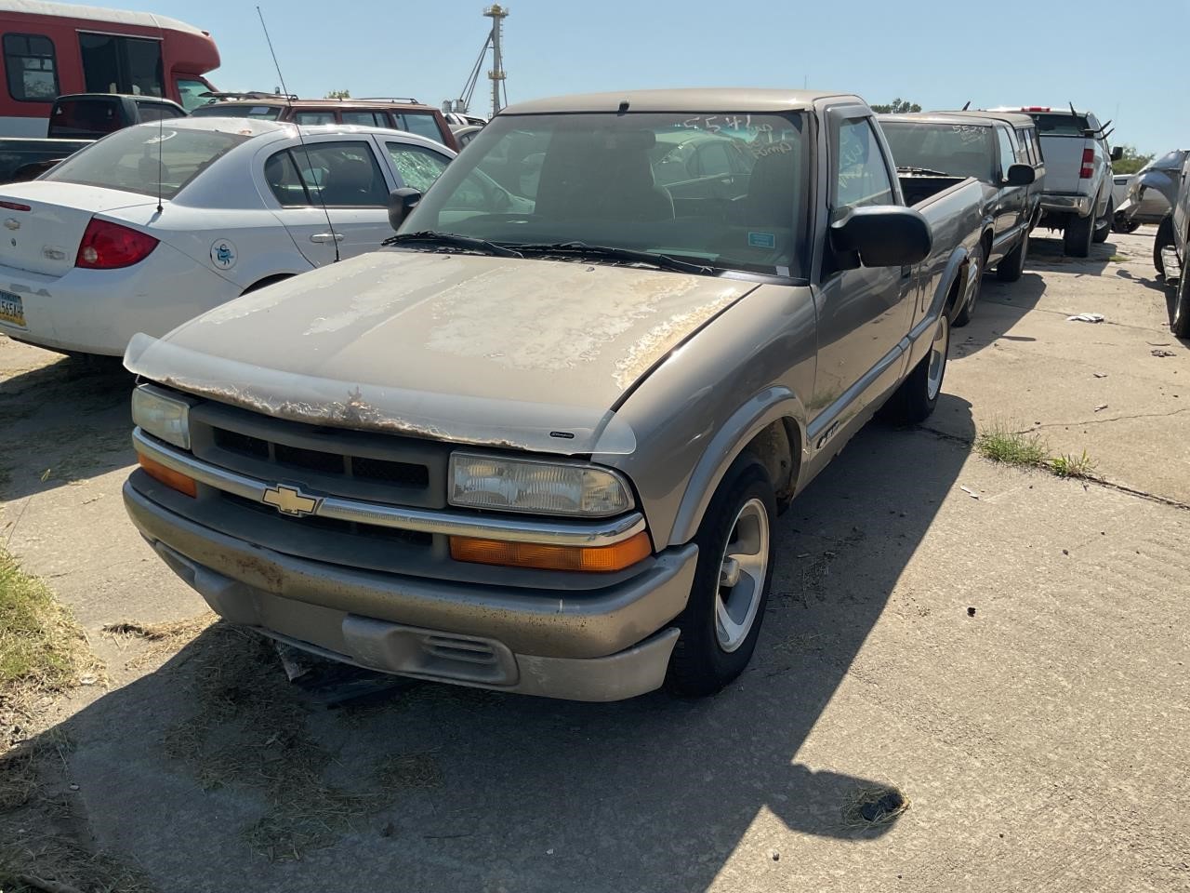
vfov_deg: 48.2
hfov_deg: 61.7
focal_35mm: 29
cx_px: 595
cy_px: 446
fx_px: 997
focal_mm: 3
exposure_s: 1/2320
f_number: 1.8
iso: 16
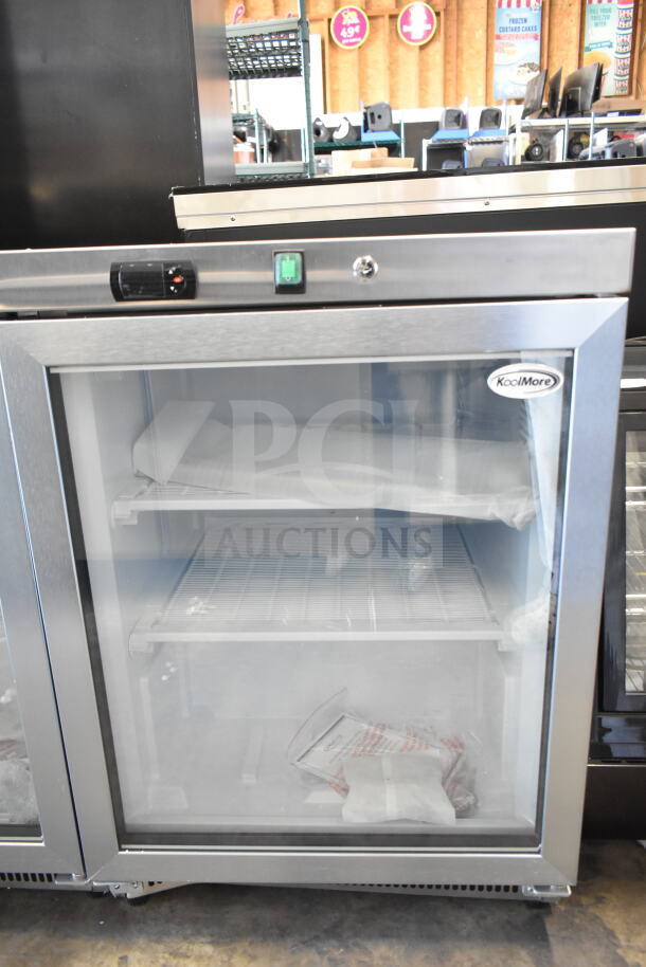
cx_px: 323
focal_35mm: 27
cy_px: 484
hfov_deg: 48.0
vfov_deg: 67.4
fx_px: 726
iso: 3200
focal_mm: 18
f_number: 3.5
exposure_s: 1/30
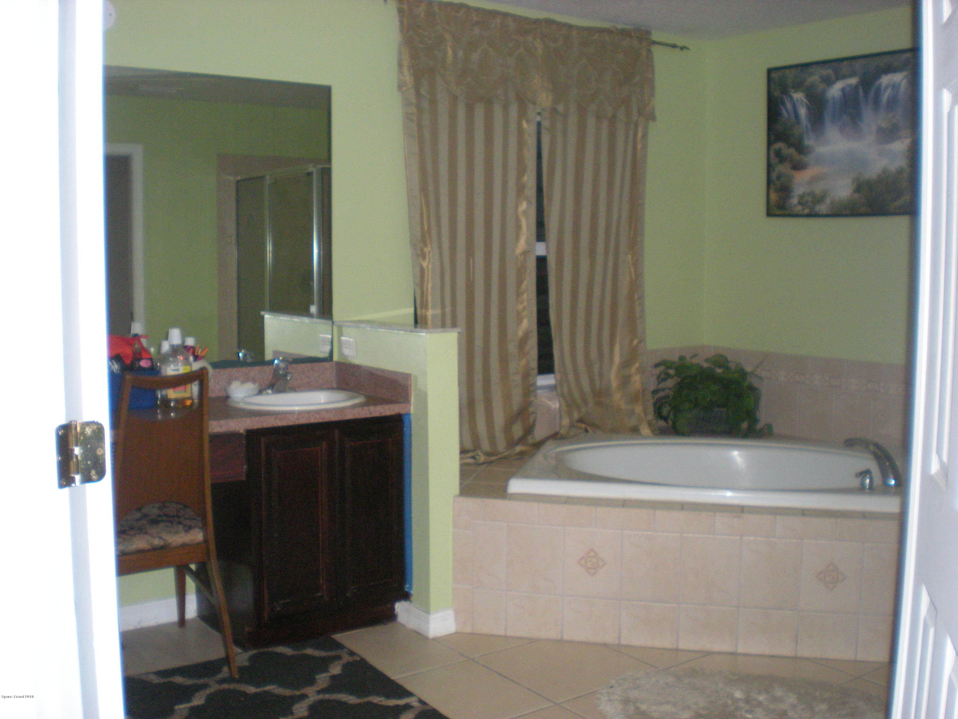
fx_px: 1052
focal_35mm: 38
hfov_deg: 49.0
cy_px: 360
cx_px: 479
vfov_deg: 37.7
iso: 303
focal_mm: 6.3
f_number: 3.1
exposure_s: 1/60
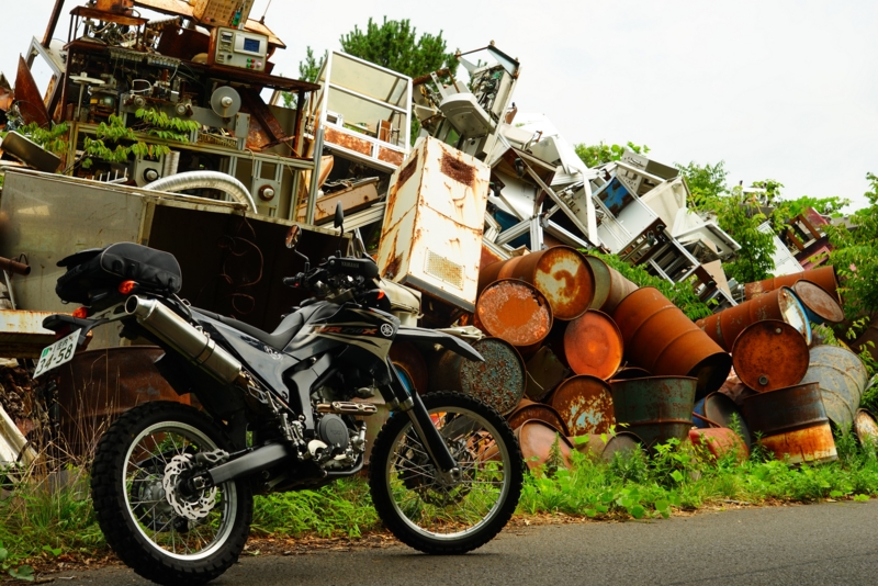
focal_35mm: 53
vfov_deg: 25.5
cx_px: 439
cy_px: 293
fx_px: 1293
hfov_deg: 37.5
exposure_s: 1/100
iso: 100
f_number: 10
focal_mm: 53
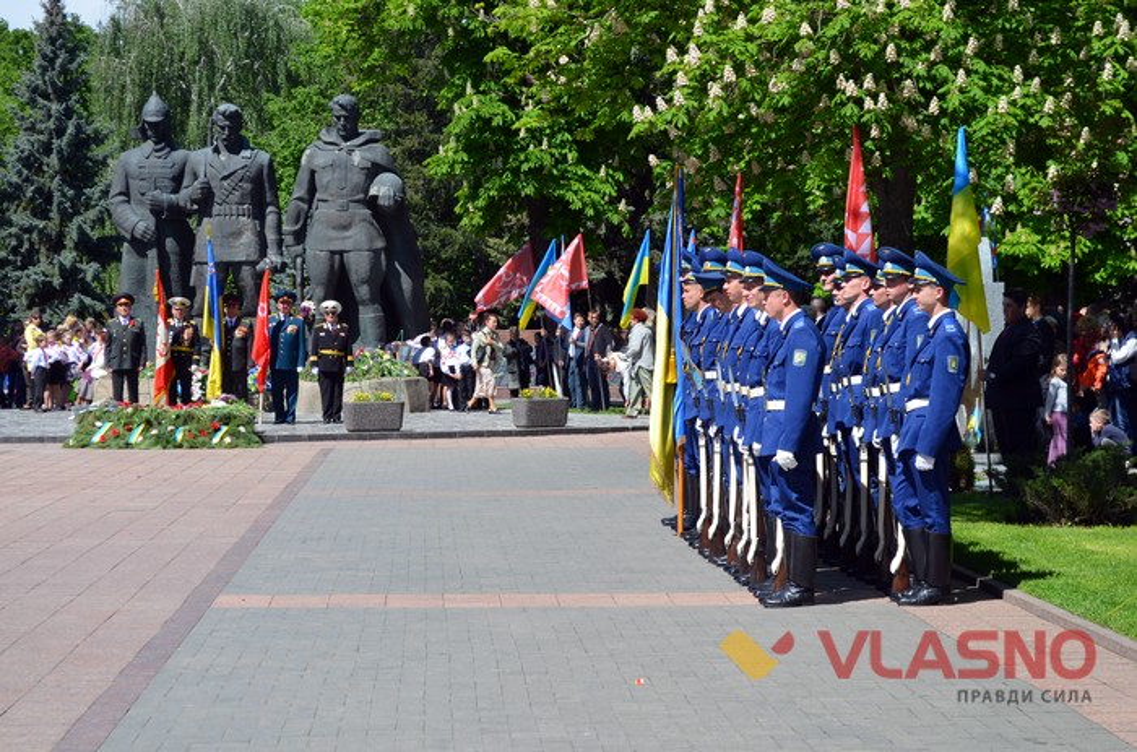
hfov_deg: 24.7
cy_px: 376
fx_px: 2599
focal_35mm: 82
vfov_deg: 16.5
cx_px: 568
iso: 110
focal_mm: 55
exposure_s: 1/250
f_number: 8
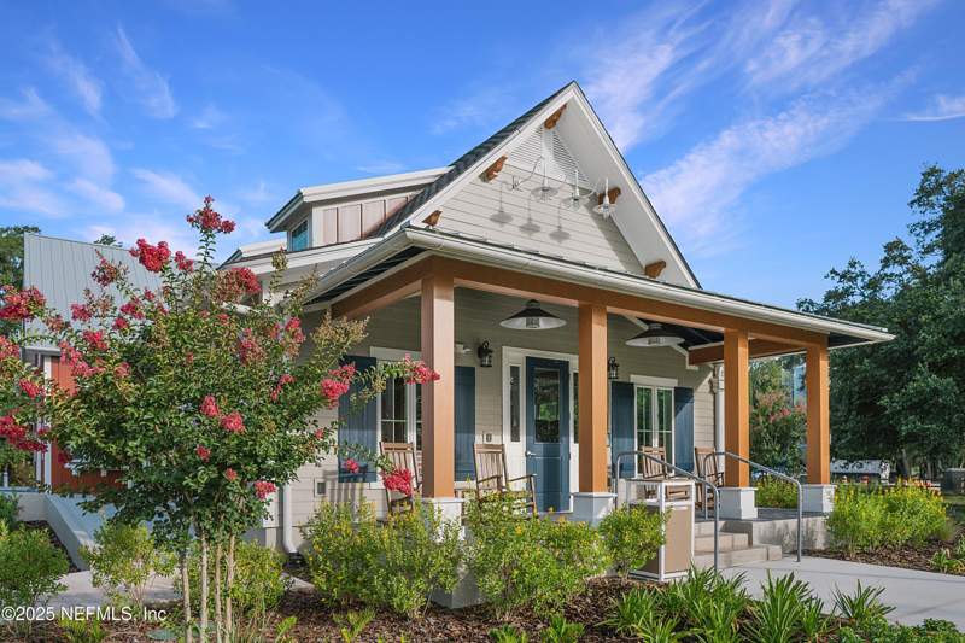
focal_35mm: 24
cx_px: 482
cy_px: 322
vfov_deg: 53.1
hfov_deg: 73.8
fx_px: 643
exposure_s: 1/320
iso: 200
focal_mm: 24
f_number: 9
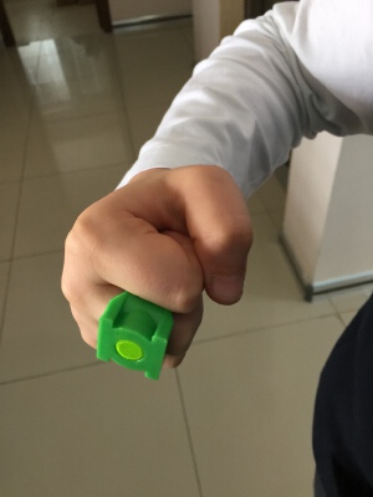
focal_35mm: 29
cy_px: 248
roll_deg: +6.6
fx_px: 417
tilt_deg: -43.0
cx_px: 186
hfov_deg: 48.2
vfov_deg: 61.7
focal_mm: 4.15
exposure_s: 1/30
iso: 50
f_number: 2.2
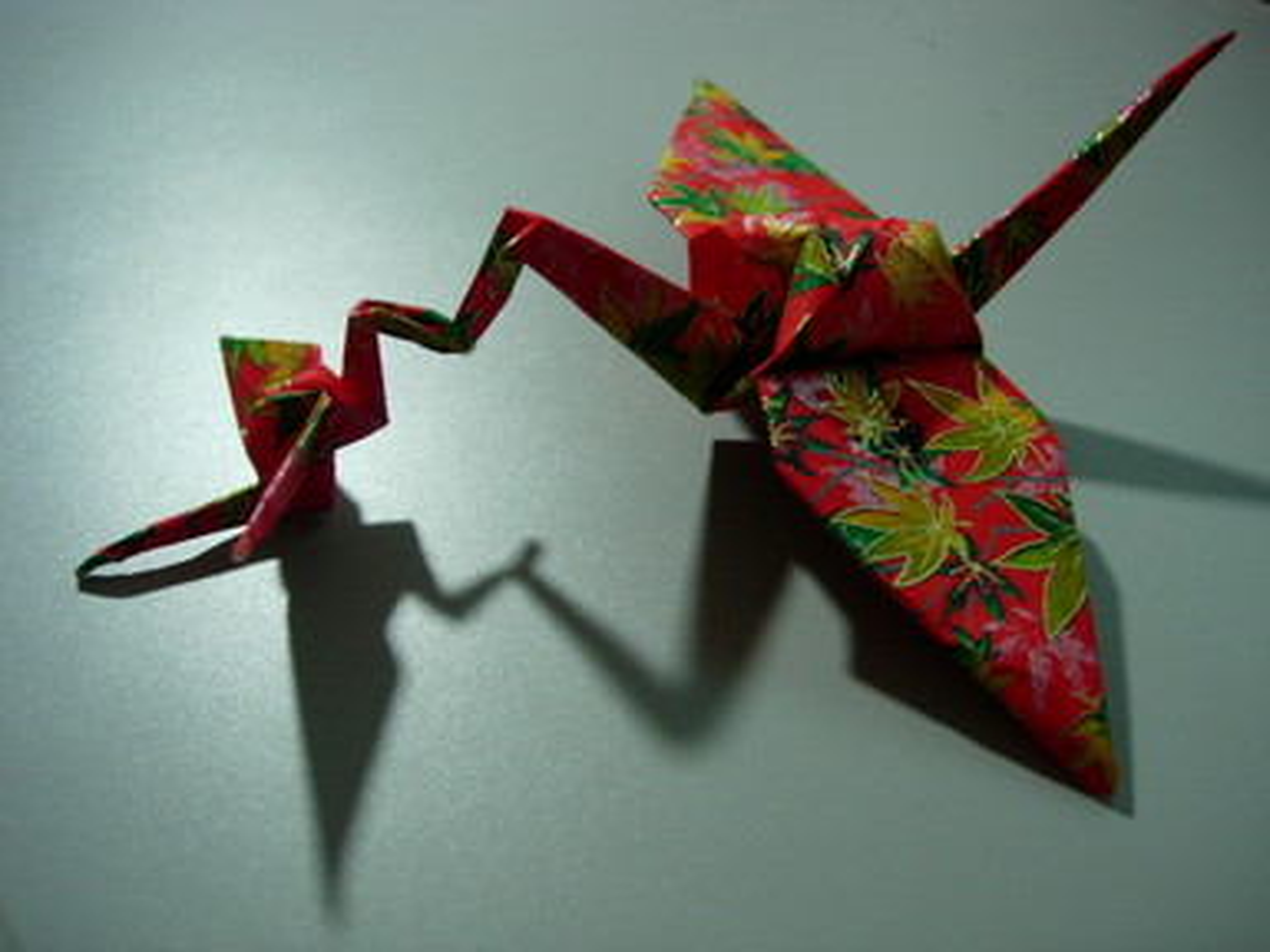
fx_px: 1394
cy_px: 476
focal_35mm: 38
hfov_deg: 49.0
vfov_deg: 37.7
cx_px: 635
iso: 194
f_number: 2.8
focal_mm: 7.8
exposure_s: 1/32
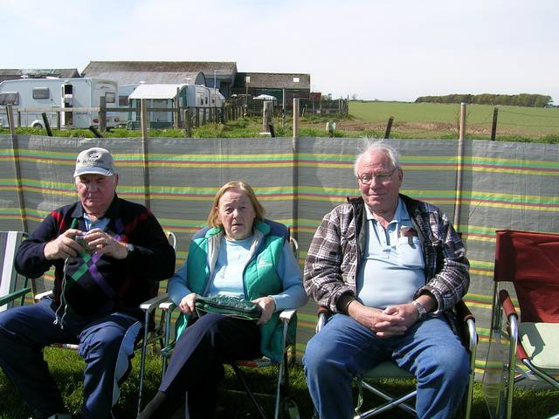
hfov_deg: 52.6
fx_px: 565
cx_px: 280
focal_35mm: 35
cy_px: 210
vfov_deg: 40.7
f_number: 4.8
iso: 50
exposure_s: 1/316
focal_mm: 5.4
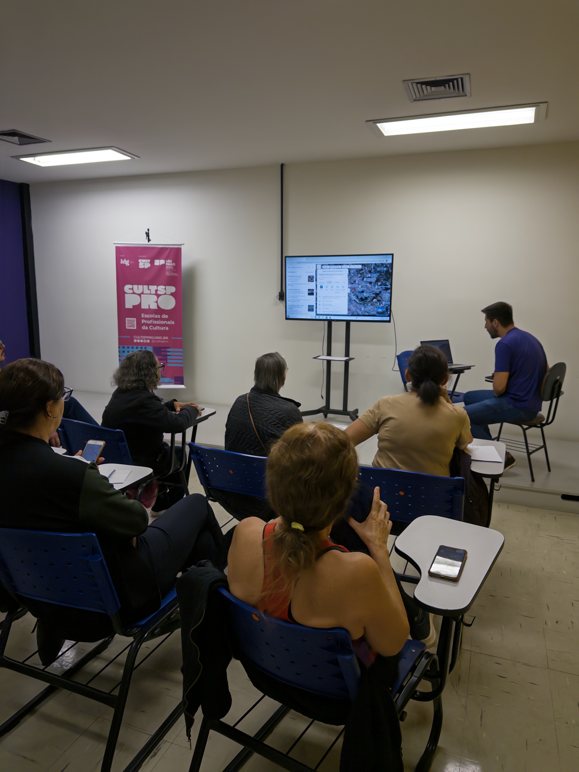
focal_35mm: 24
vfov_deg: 71.6
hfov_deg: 56.8
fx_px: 535
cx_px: 290
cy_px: 386
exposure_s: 1/510
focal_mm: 6.76
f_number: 1.78
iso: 50
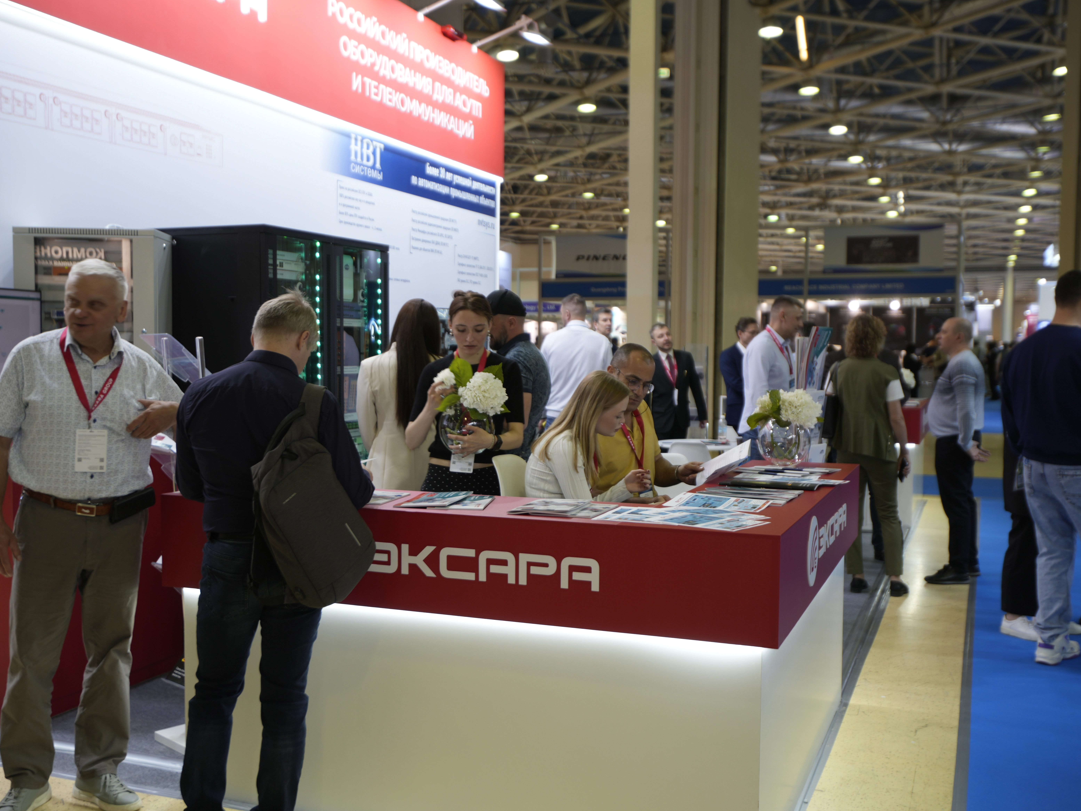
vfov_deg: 37.7
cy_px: 405
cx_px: 518
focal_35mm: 38
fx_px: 1187
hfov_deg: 49.0
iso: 160
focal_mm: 35
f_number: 2.8
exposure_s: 1/50
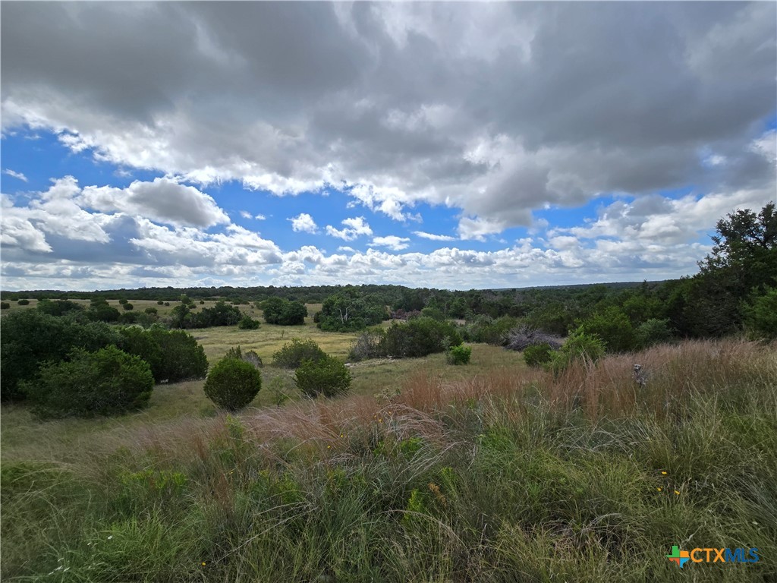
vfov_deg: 89.9
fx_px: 292
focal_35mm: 13
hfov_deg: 106.2
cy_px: 292
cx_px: 388
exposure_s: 1/3075
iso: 50
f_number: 2.2
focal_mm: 2.2
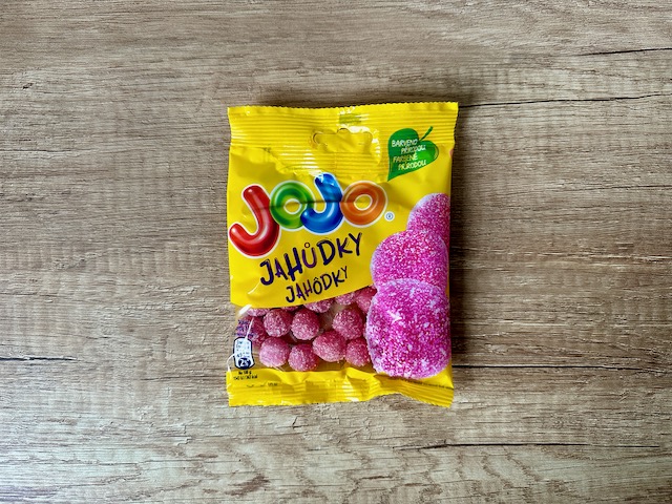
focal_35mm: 24
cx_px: 336
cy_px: 252
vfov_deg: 56.8
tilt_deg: -89.7
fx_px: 466
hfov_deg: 71.6
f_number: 1.78
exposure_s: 1/94
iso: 250
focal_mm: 6.86
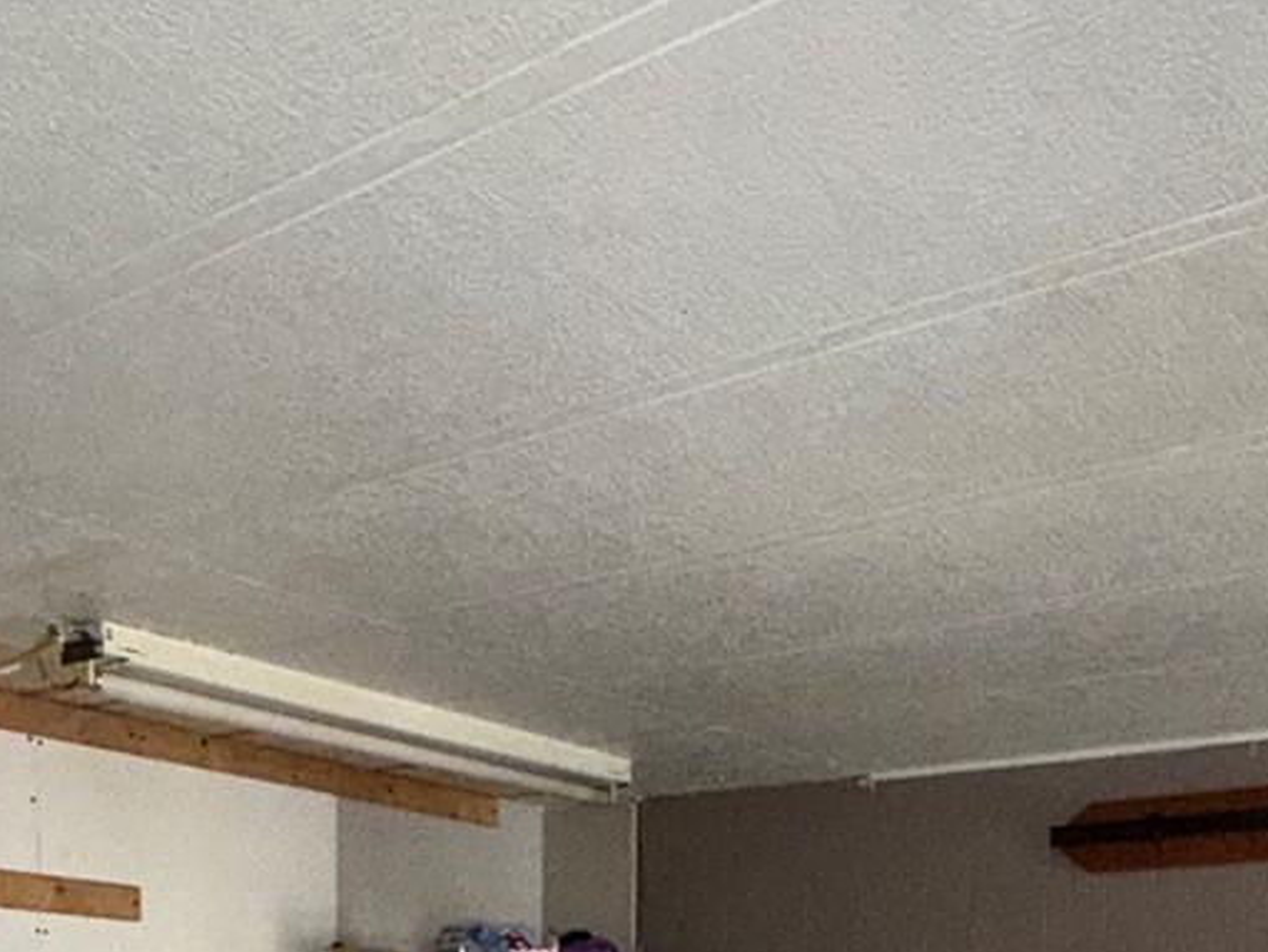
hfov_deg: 42.7
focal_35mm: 44
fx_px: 1612
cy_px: 1231
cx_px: 767
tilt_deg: -5.7
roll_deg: -0.7
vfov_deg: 27.5
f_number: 2.2
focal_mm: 2.22
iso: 320
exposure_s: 1/60
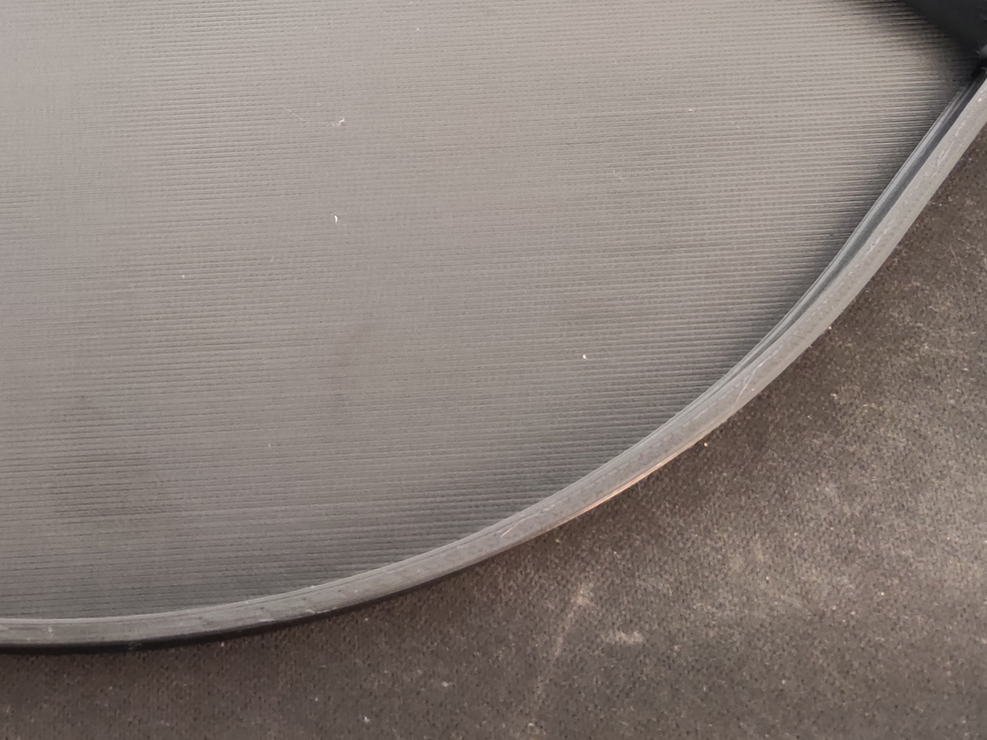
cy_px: 10
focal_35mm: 56
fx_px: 1596
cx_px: 117
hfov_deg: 32.8
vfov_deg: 24.9
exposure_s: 1/10
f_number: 1.65
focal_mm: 4.75
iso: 5000
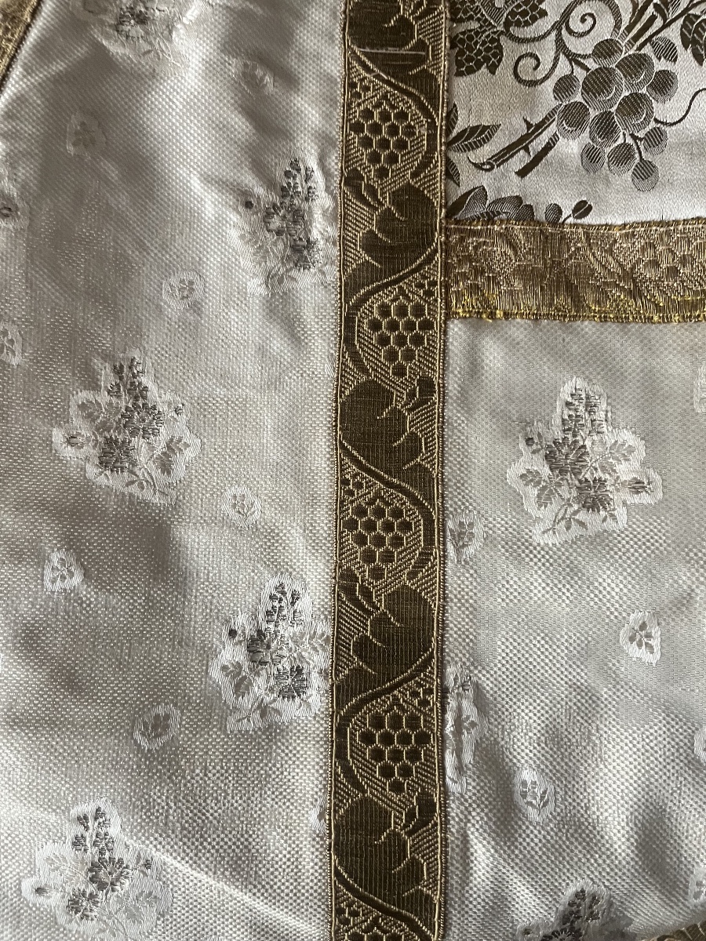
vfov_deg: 67.3
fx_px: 707
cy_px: 470
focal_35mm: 26
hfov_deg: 53.1
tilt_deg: -85.1
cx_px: 353
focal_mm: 5.1
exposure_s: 1/60
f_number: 1.6
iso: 400
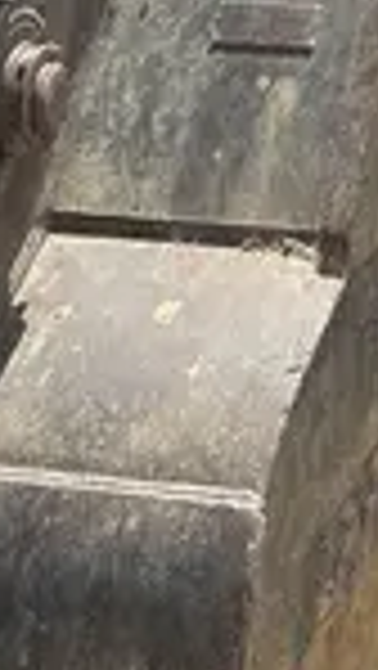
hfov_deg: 8.6
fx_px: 2473
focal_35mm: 139
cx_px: 472
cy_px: -569
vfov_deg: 13.7
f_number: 1.5
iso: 50
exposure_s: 1/5587
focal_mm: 5.7
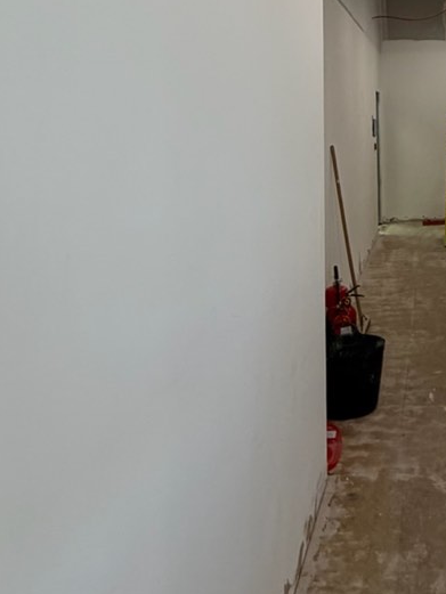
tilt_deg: +8.4
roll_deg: +1.9
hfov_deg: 31.2
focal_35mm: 43
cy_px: 6
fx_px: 738
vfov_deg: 39.0
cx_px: 445
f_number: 2.2
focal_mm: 2.22
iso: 200
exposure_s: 1/100
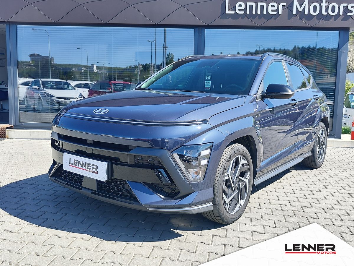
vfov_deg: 58.9
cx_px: 177
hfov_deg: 73.9
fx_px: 235
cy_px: 133
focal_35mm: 23
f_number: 1.69
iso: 50
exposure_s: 1/319
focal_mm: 7.01
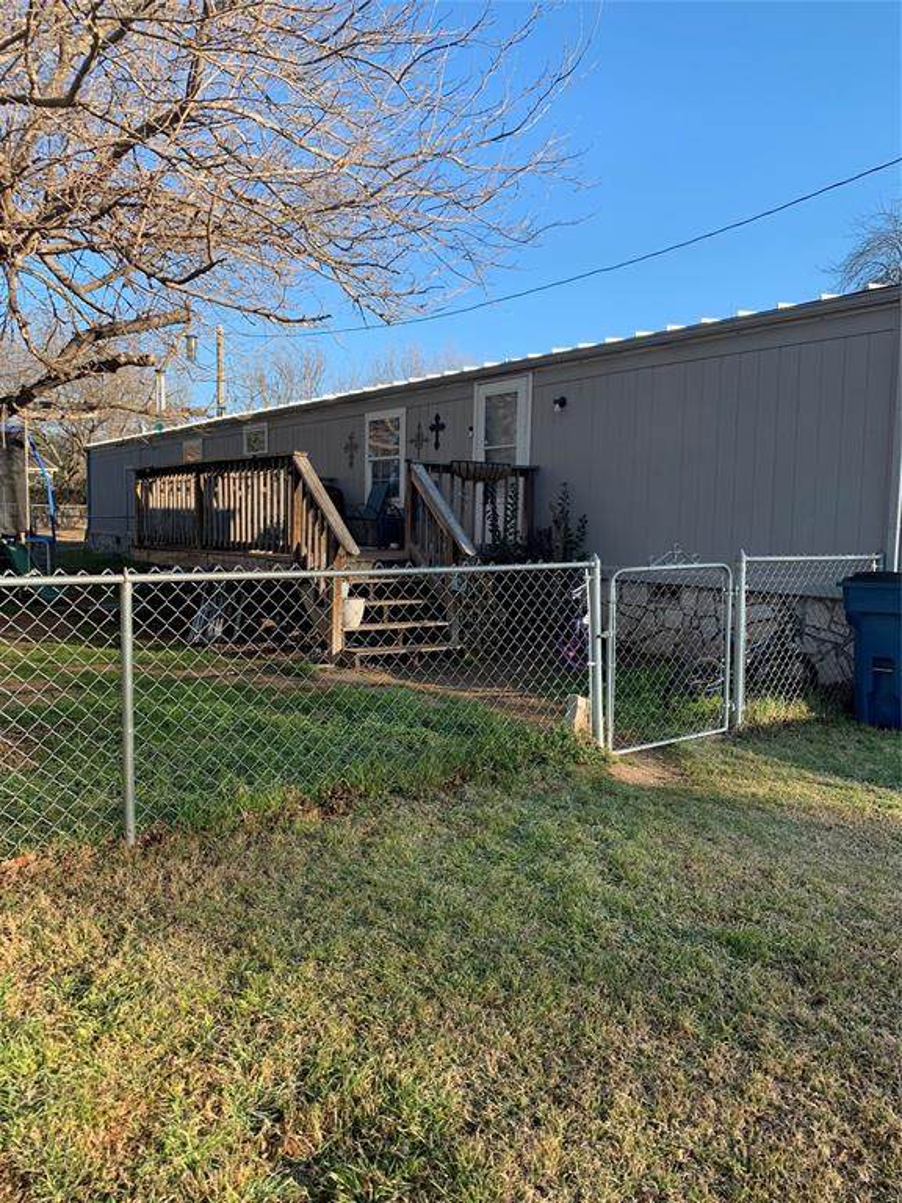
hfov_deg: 53.1
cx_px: 451
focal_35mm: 26
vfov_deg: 67.3
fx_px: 903
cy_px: 602
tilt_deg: -5.2
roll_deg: -0.8
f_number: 1.8
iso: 25
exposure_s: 1/696
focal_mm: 4.25
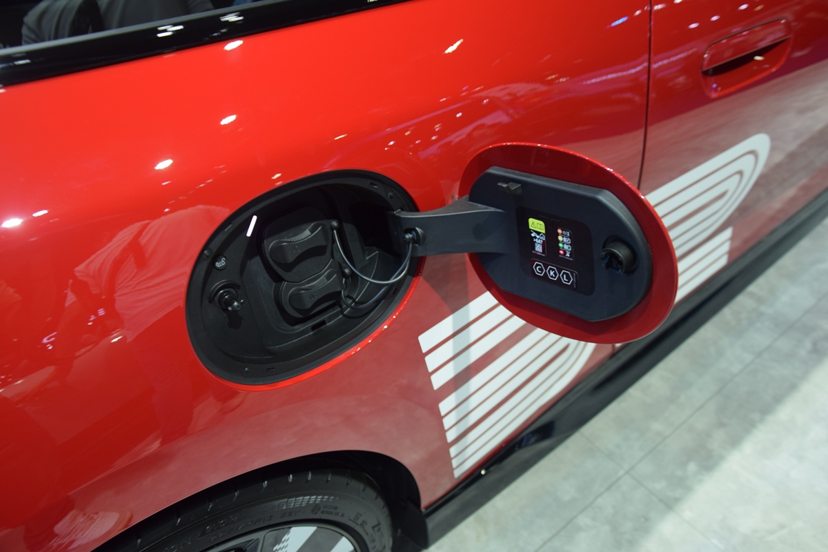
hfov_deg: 59.5
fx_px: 724
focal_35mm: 32
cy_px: 276
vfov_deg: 41.7
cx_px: 414
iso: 400
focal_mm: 21
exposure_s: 1/80
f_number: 4.5
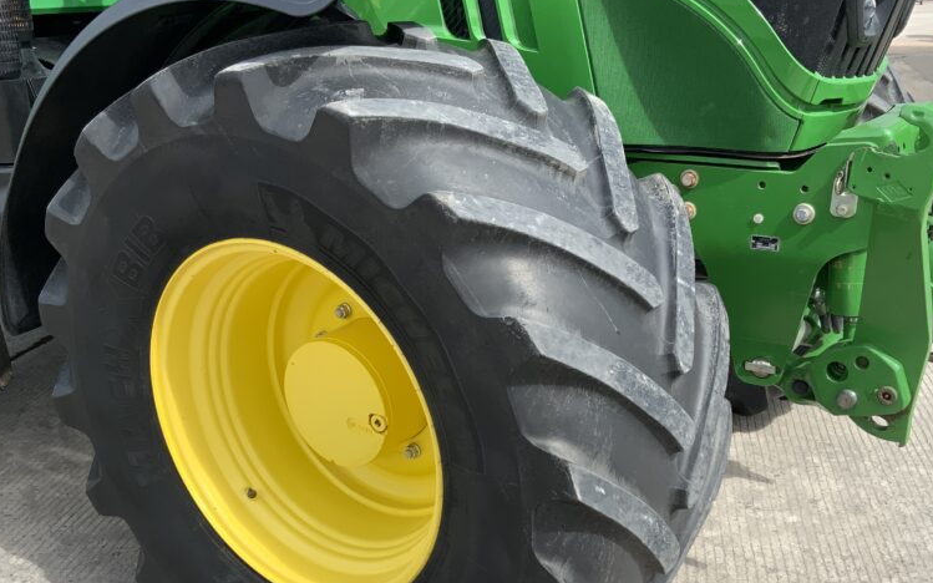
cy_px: 385
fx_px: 1068
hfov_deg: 47.2
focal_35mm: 42
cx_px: 447
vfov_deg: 30.3
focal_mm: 3
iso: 16
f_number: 1.8
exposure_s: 1/781
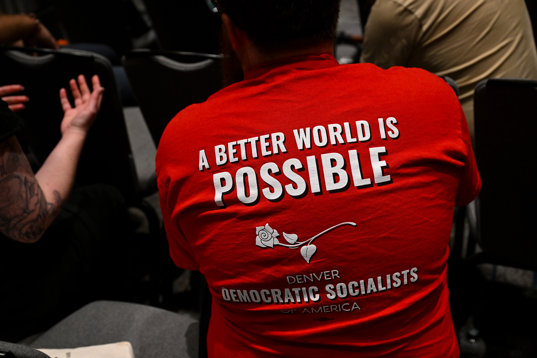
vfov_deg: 29.9
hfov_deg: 43.6
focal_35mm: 45
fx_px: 671
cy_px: 179
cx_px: 268
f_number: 4
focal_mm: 45
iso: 3200
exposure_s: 1/320
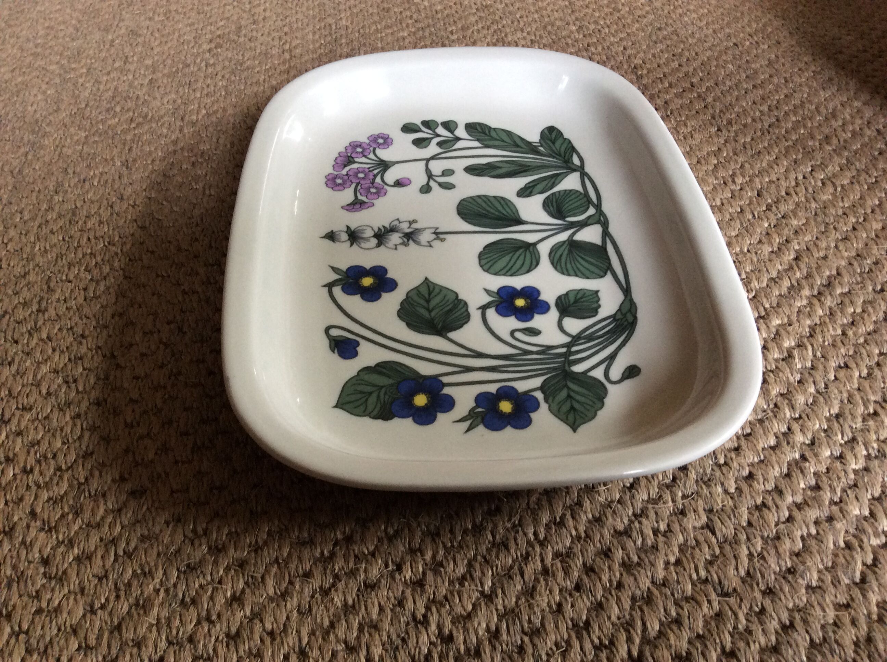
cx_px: 444
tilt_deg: -45.8
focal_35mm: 32
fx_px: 819
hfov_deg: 56.9
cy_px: 331
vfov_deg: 44.1
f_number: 2.4
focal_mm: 3.3
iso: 125
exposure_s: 1/25
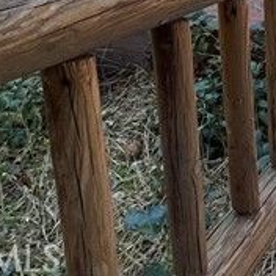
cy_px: -321
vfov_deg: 16.7
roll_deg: -0.3
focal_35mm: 67
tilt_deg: -14.6
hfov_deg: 20.8
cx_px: 444
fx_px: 604
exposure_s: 1/99
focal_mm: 1.57
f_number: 1.8
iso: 100
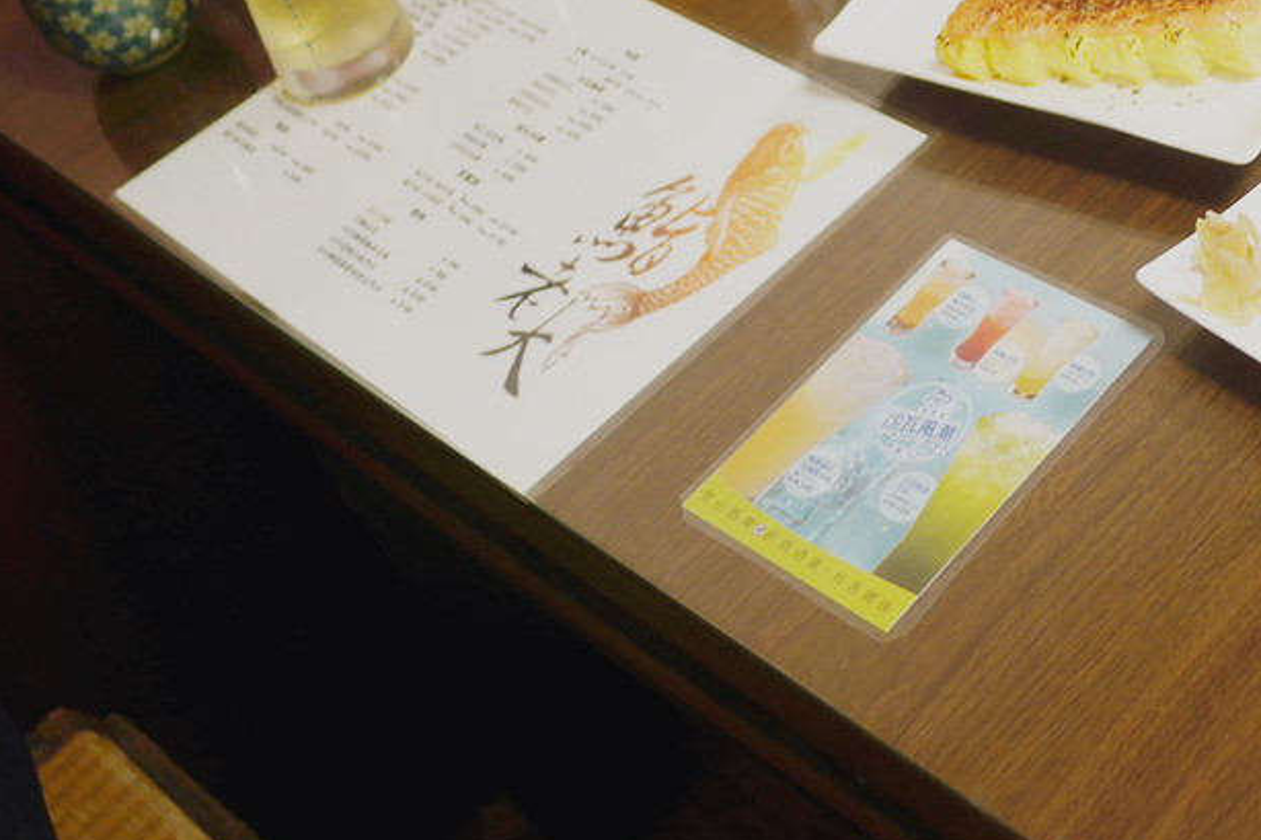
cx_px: 1162
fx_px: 2136
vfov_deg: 21.5
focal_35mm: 61
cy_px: 20
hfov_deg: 31.2
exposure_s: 1/60
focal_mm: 15
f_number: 1.7
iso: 400
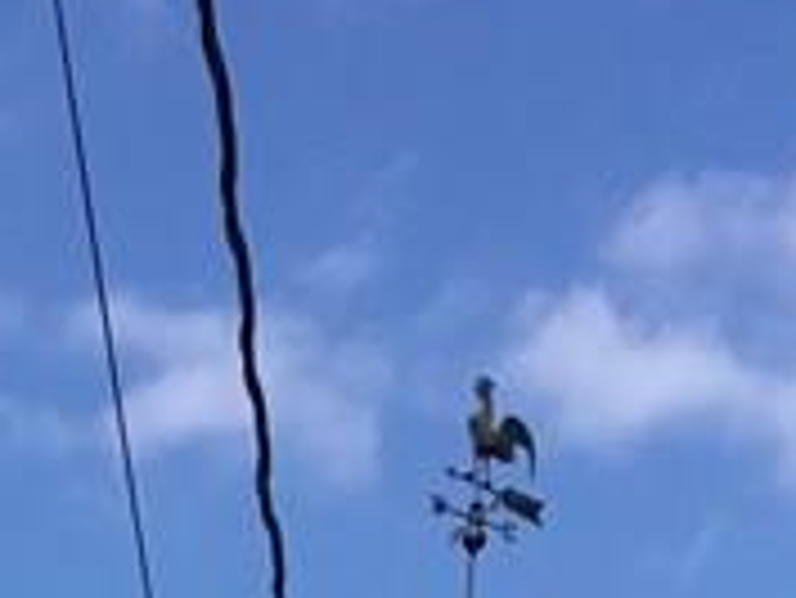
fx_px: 4119
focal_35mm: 179
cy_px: 1682
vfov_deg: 7.5
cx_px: -229
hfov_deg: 10.8
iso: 25
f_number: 2.4
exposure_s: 1/1538
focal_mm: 3.3
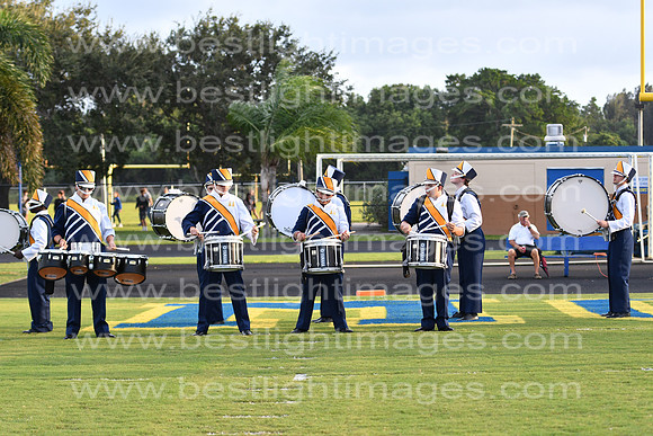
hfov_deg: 19.5
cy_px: 218
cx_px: 326
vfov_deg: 13.0
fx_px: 1905
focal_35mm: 105
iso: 400
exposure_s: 1/500
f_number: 3.2
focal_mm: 70
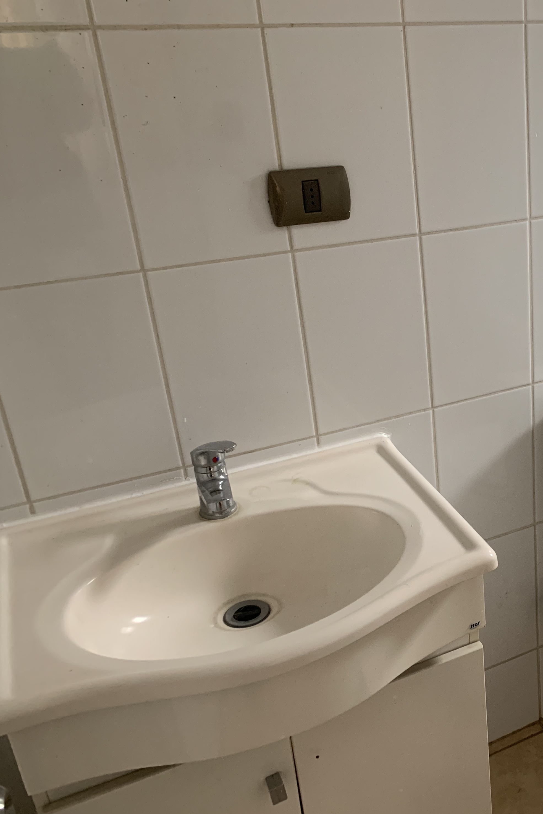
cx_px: 539
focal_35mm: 37
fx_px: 837
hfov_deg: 33.1
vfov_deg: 51.9
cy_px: 413
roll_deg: +2.3
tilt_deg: -25.6
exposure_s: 1/60
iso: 200
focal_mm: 4.25
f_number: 1.8
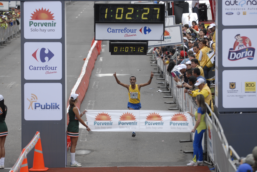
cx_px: 128
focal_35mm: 180
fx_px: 1287
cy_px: 86
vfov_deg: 7.7
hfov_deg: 11.4
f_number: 3.5
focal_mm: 120
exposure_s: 1/1600
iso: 320
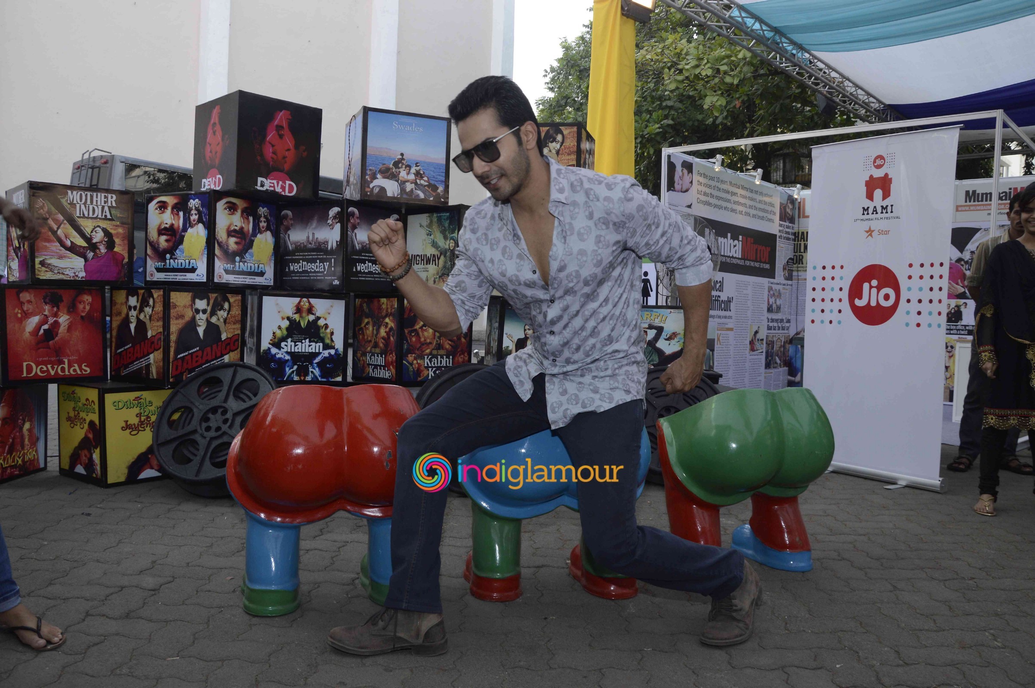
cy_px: 344
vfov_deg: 47.9
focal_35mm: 27
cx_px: 518
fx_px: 776
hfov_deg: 67.4
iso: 400
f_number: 7.1
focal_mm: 18
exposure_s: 1/200
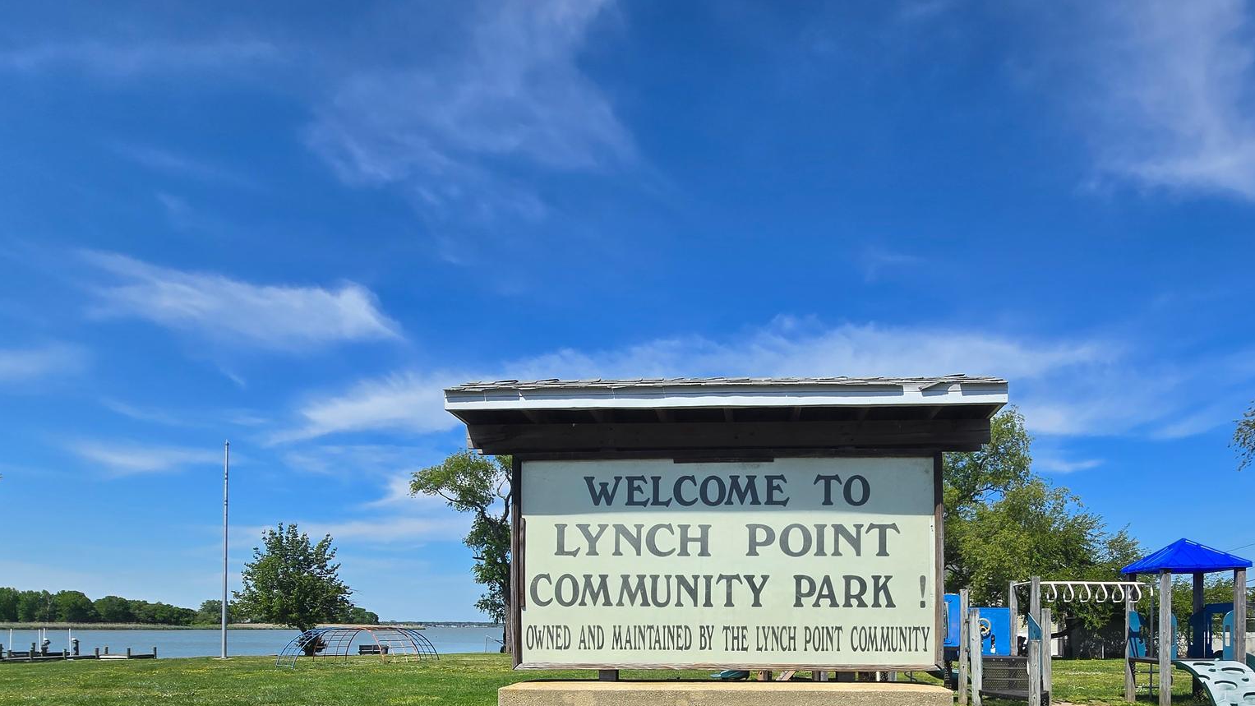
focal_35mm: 19
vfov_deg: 51.8
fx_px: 632
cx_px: 707
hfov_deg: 89.1
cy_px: 630
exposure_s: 1/3282
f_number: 2.2
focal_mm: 2.2
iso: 50
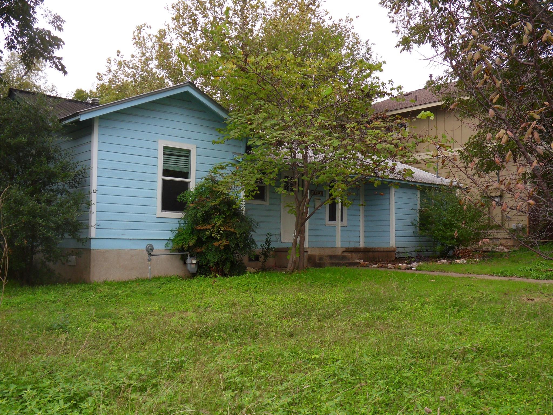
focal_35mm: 36
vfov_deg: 39.7
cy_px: 208
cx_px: 276
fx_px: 575
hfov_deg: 51.4
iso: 80
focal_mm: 6.3
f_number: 3.9
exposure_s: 1/250
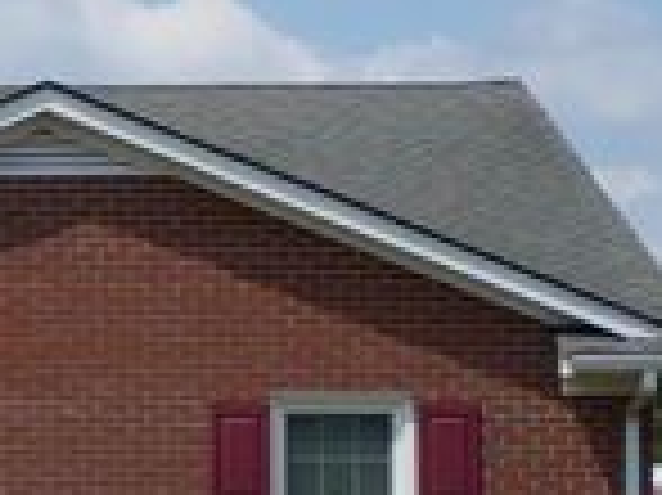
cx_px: -973
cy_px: 358
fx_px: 4529
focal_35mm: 237
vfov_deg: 6.3
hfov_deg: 7.7
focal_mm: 17
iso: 200
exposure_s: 1/640
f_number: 9
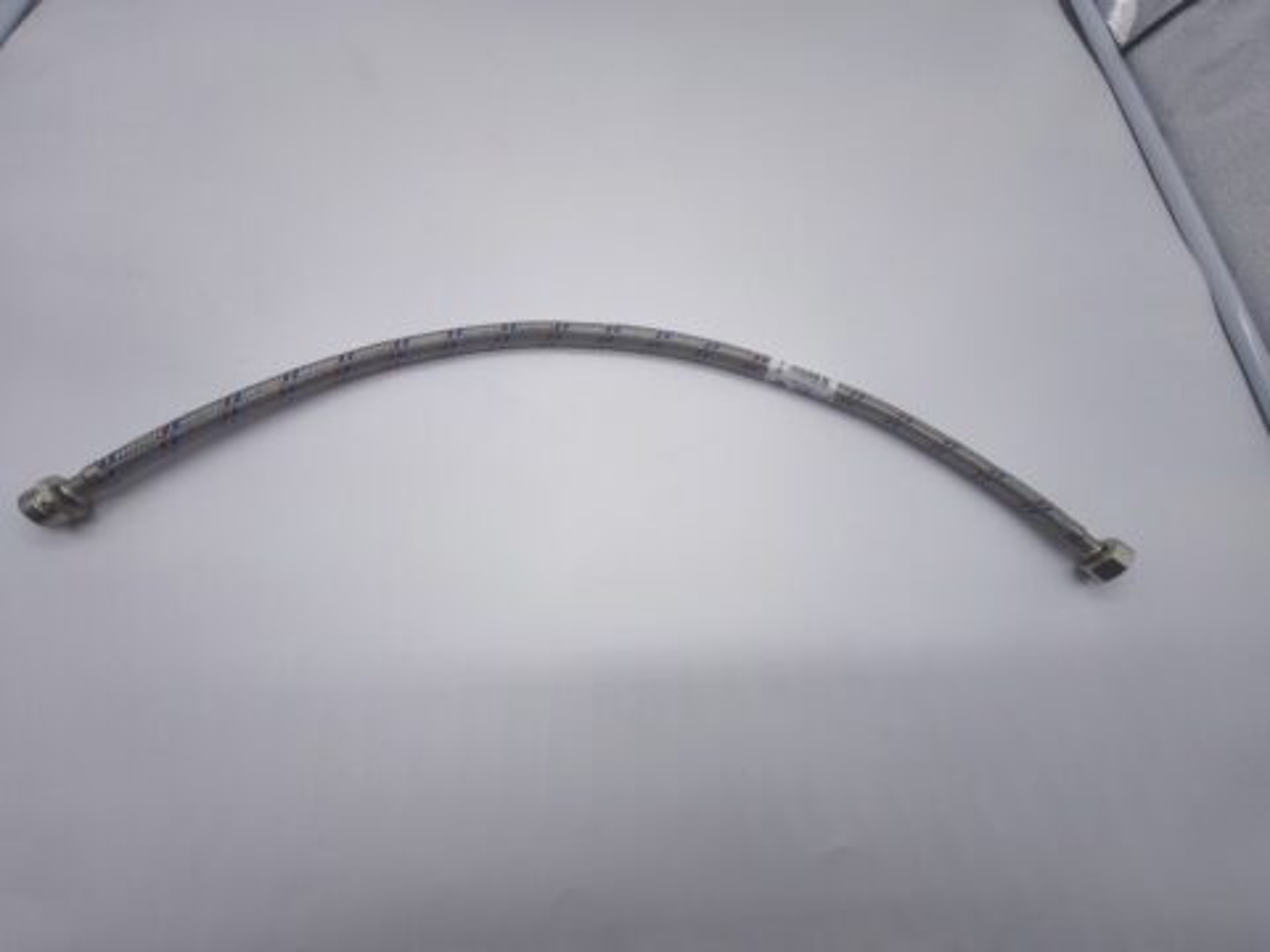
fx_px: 550
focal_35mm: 15
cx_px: 635
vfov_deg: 81.7
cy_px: 476
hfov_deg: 98.2
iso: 50
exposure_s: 1/110
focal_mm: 1.91
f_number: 2.2
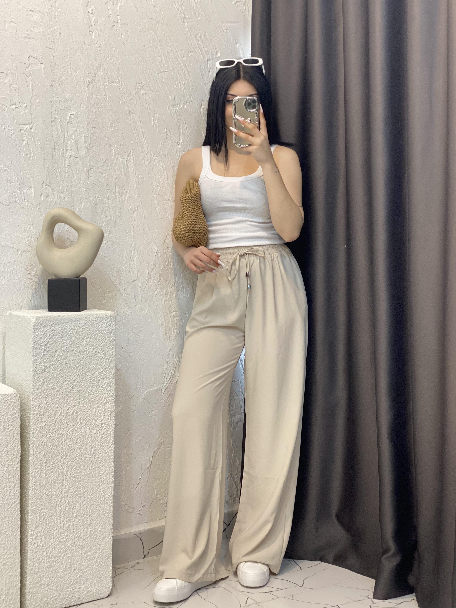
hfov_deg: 28.0
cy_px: 304
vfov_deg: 36.8
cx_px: 228
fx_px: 913
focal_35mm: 52
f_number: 2
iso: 125
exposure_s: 1/100
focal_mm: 6
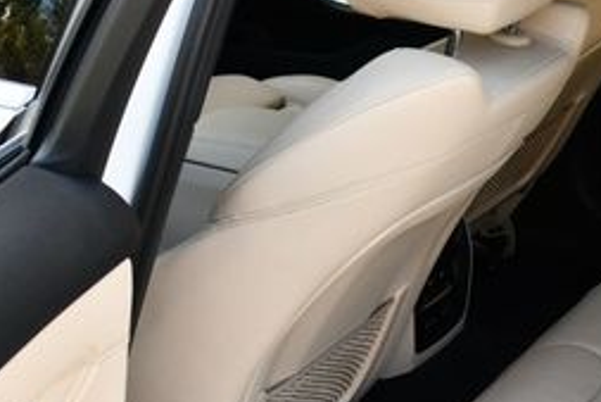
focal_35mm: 91
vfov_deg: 15.0
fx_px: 1520
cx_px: 520
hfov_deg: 21.9
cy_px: 243
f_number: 4.5
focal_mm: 18
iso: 400
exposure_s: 1/250
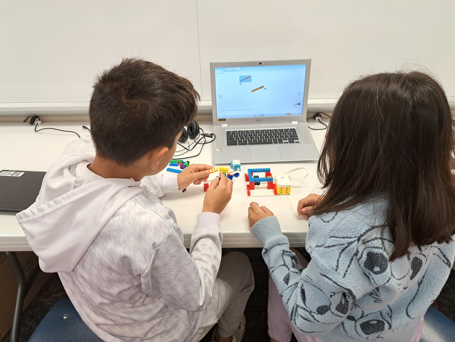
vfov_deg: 56.8
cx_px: 228
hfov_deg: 71.6
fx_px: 315
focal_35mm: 24
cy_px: 171
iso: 125
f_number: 1.8
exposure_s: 1/60
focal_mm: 5.23
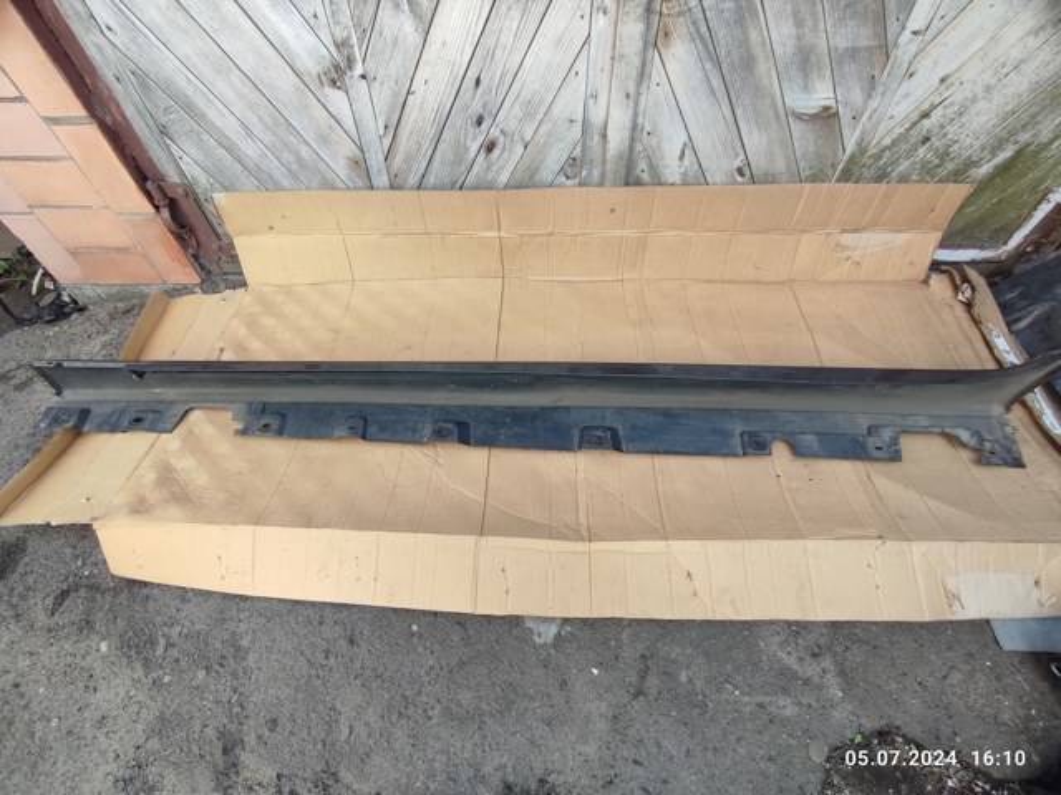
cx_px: 530
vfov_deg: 78.1
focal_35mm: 16
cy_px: 398
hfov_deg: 94.5
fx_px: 490
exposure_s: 1/128
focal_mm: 1.65
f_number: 2.2
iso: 50
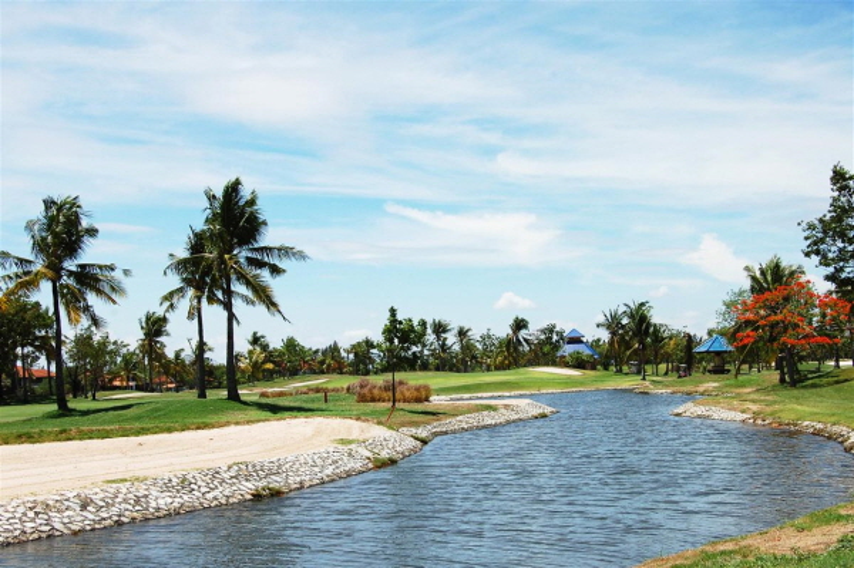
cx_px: 427
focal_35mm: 48
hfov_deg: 41.1
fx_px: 1138
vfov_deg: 28.0
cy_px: 284
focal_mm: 32
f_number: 11
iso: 200
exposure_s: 1/400
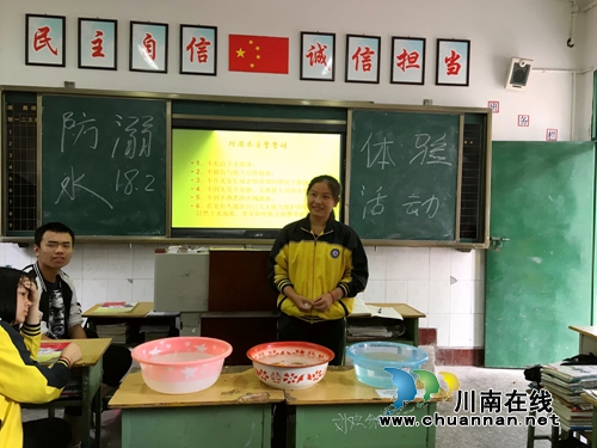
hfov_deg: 61.7
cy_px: 224
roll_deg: -1.9
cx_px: 298
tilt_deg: -1.5
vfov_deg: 48.2
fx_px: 500
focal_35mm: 29
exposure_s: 1/33
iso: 64
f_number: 2.2
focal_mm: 4.15
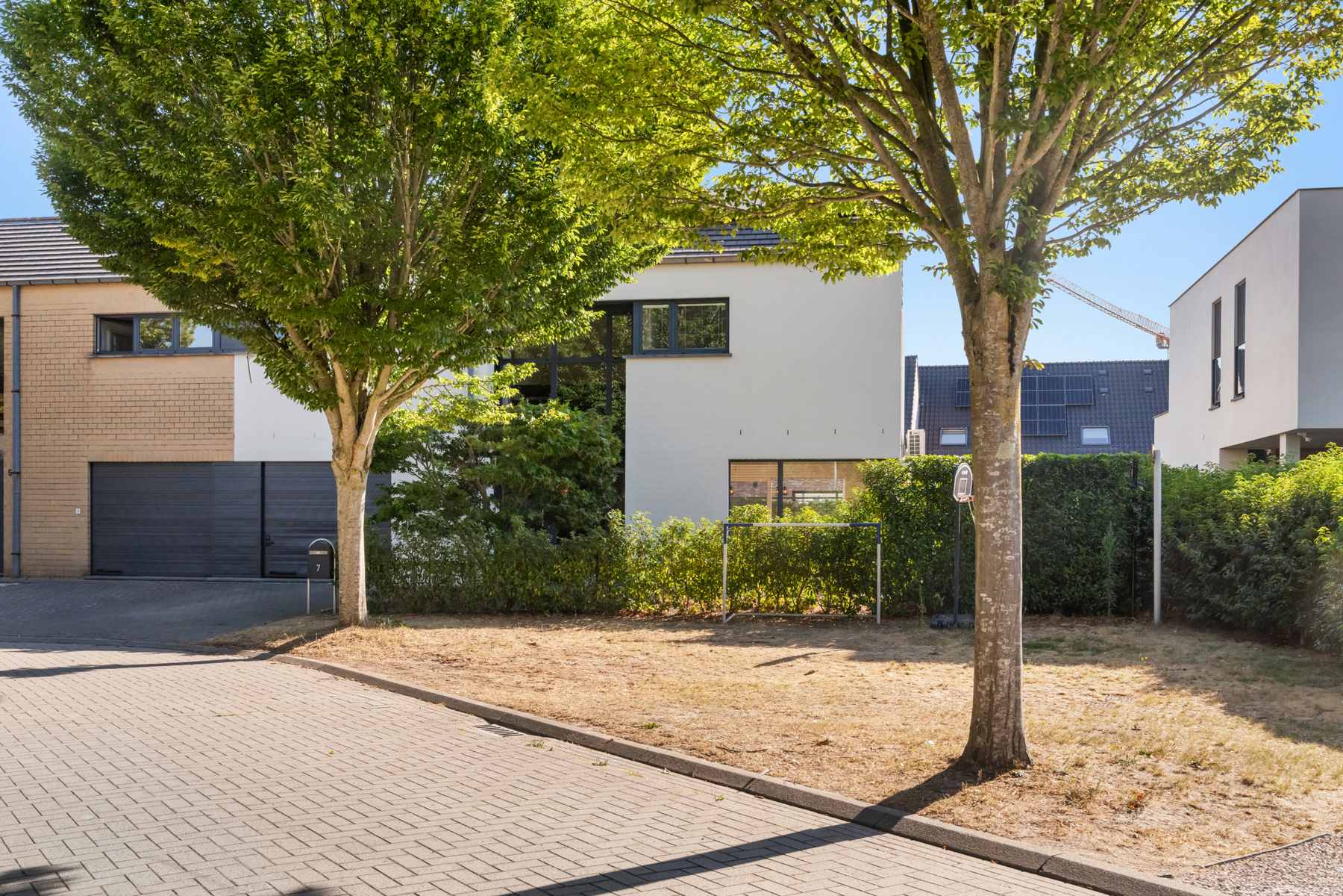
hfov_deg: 55.8
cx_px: 672
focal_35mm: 34
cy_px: 448
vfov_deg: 38.9
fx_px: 1268
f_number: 8
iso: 800
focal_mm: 34
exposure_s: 1/1000
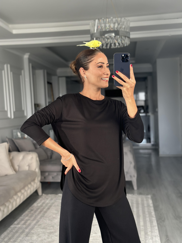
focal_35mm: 48
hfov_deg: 30.3
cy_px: 122
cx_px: 91
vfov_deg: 39.7
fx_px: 336
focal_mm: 6.86
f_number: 1.78
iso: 80
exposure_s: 1/160
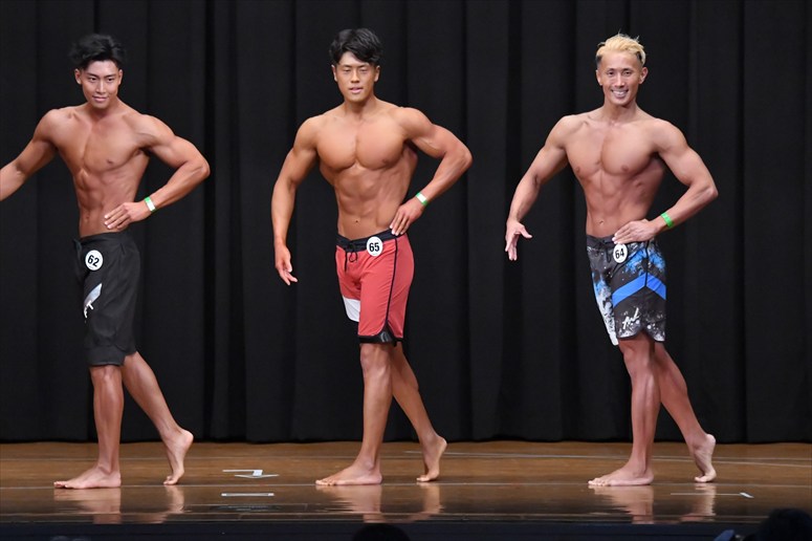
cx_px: 406
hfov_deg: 9.5
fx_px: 4892
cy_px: 270
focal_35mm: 217
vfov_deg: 6.3
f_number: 5.6
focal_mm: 145
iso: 8000
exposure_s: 1/400
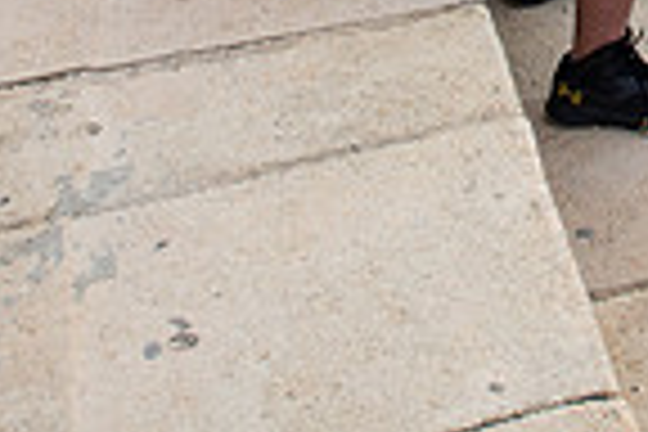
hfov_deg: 19.5
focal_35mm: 97
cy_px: -353
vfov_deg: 12.8
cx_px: 819
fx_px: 1746
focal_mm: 24
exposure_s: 1/400
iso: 100
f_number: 3.5
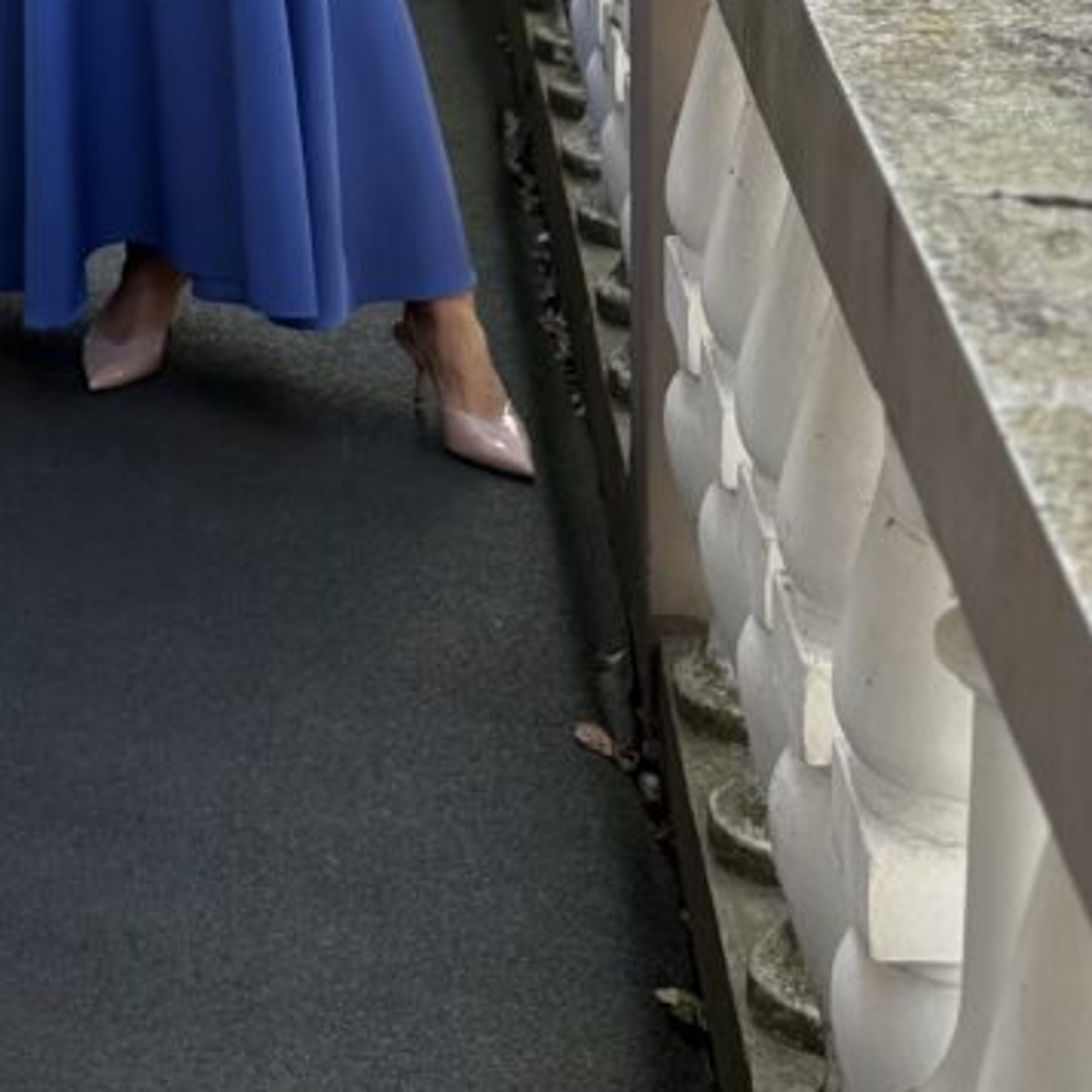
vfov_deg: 15.0
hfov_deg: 15.5
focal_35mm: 111
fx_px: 3962
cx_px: 67
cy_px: -307
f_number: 1.78
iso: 64
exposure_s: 1/596
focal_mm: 6.76
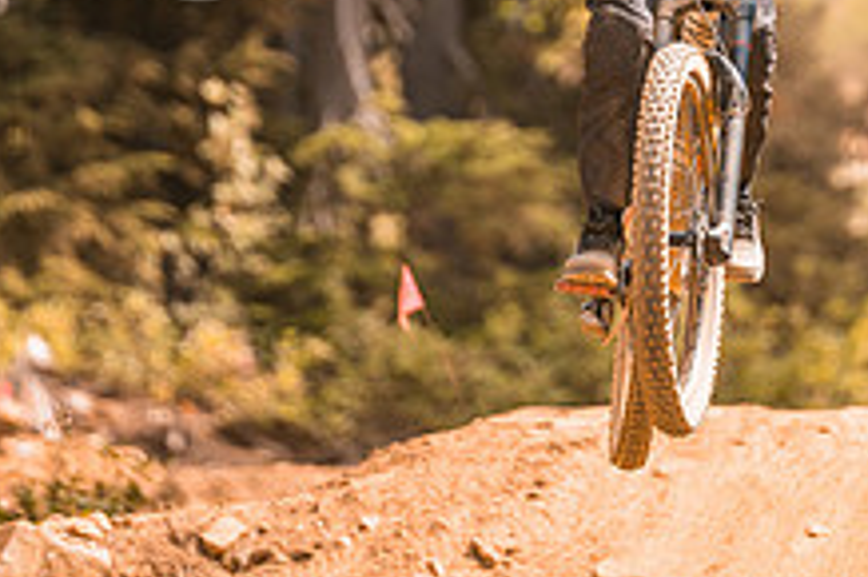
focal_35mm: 532
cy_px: -92
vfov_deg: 2.6
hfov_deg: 3.9
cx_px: 557
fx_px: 12817
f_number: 2.8
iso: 250
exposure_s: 1/1600
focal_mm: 200
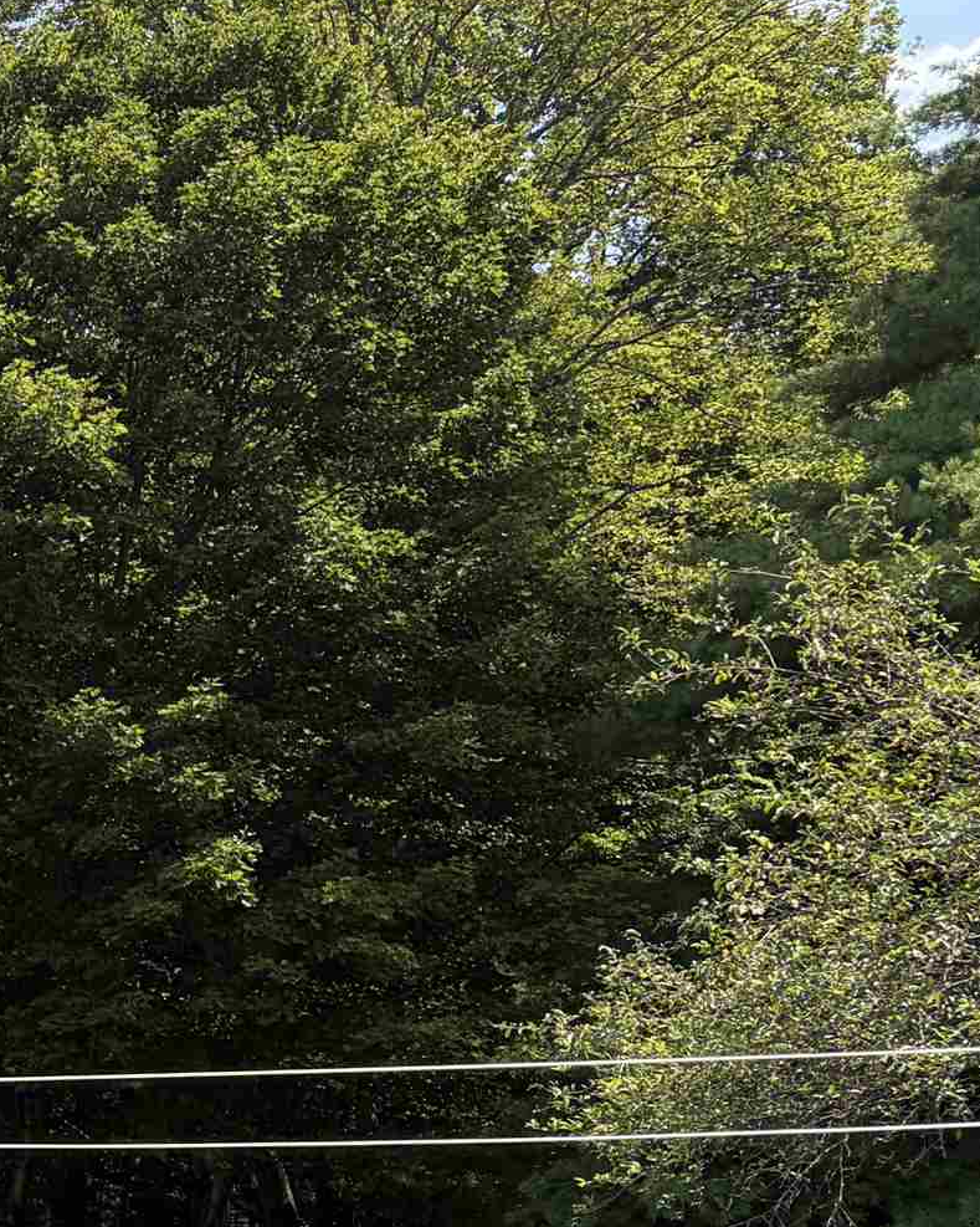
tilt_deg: +1.1
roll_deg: +0.3
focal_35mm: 79
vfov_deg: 23.4
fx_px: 2865
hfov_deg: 17.1
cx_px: -581
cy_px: 1139
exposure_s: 1/1953
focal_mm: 5.96
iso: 50
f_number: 1.6
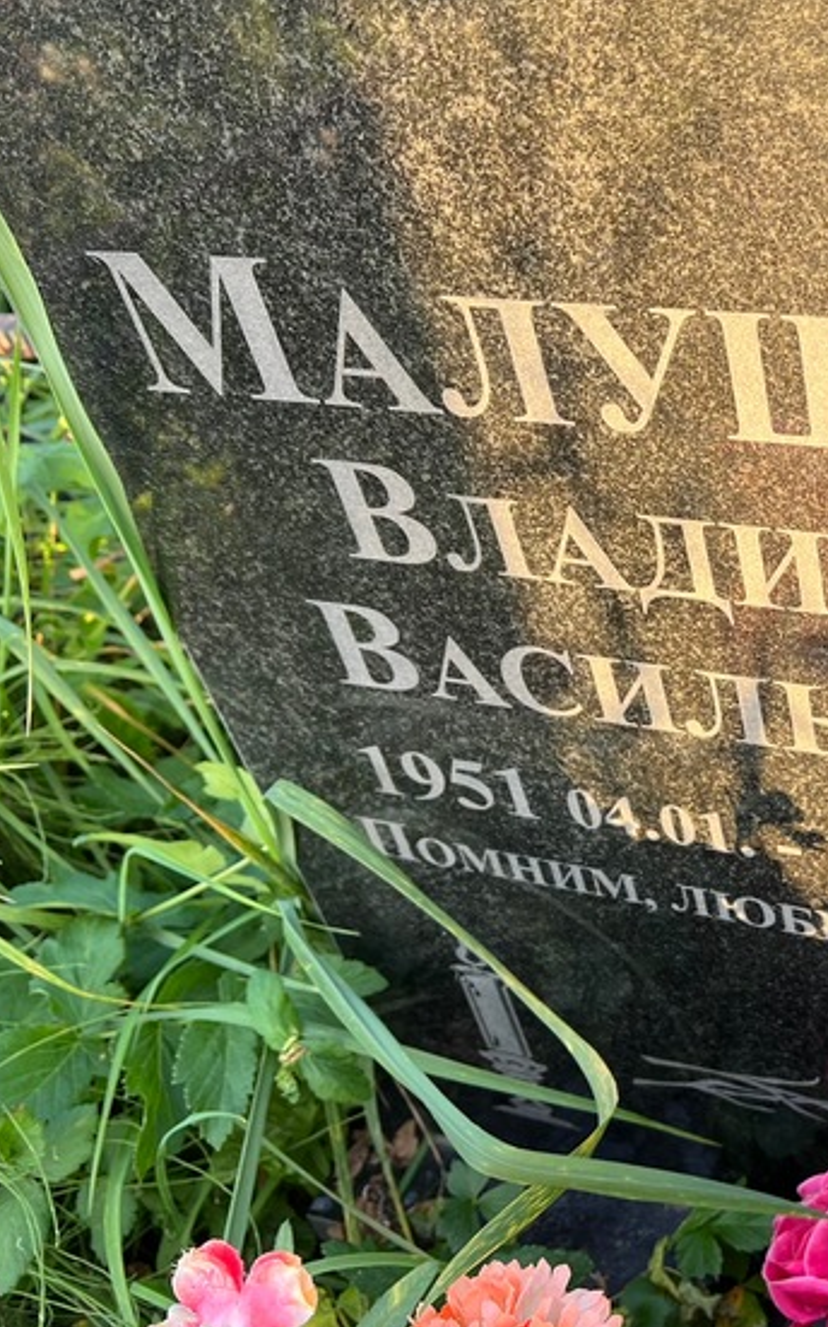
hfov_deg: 30.3
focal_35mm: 40
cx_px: 780
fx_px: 1445
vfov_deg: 49.3
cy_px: 641
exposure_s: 1/121
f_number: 1.5
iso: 50
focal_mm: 5.7
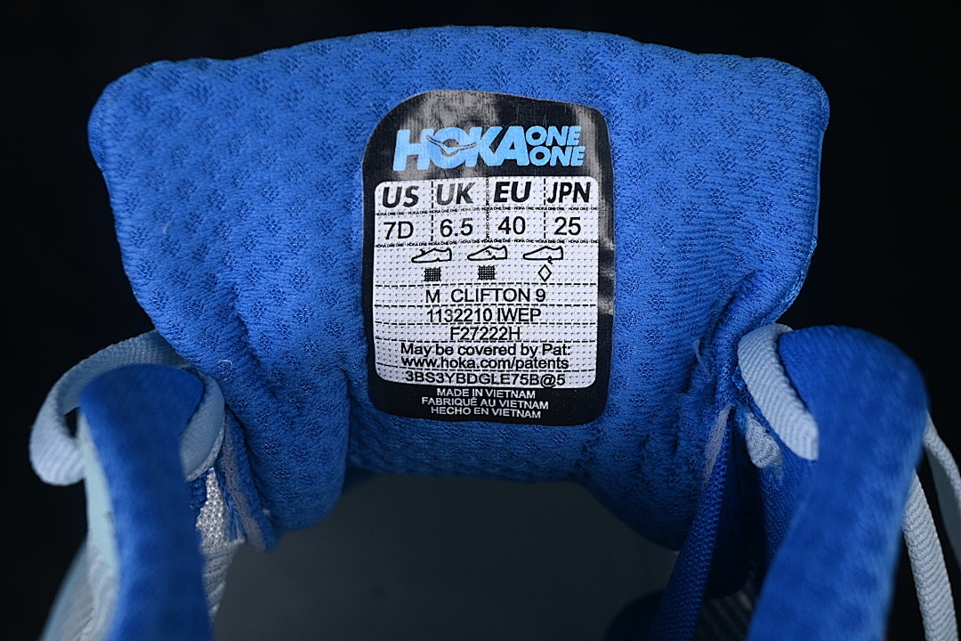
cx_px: 480
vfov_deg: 18.2
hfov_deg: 27.0
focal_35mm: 75
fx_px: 2002
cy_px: 320
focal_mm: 50
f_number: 8
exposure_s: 1/80
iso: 160
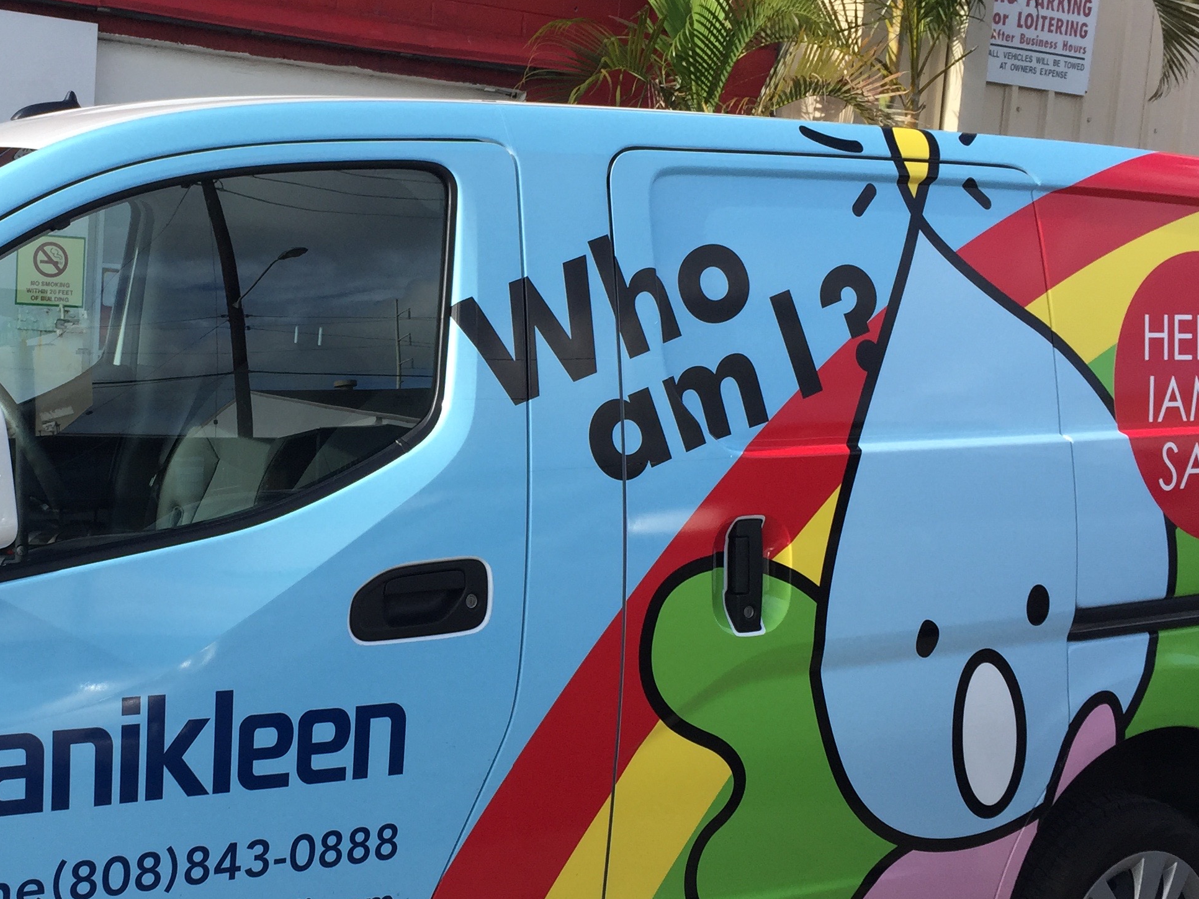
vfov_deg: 29.6
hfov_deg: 38.3
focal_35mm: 49
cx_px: 360
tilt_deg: -6.0
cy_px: 519
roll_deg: -5.0
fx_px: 1697
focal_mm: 4.15
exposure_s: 1/1099
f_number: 2.2
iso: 32
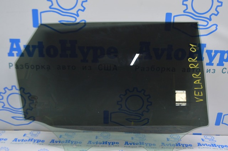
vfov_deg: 36.8
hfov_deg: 53.2
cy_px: 76
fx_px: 228
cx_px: 114
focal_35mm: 36
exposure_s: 1/20
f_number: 5.6
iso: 400
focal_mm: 24
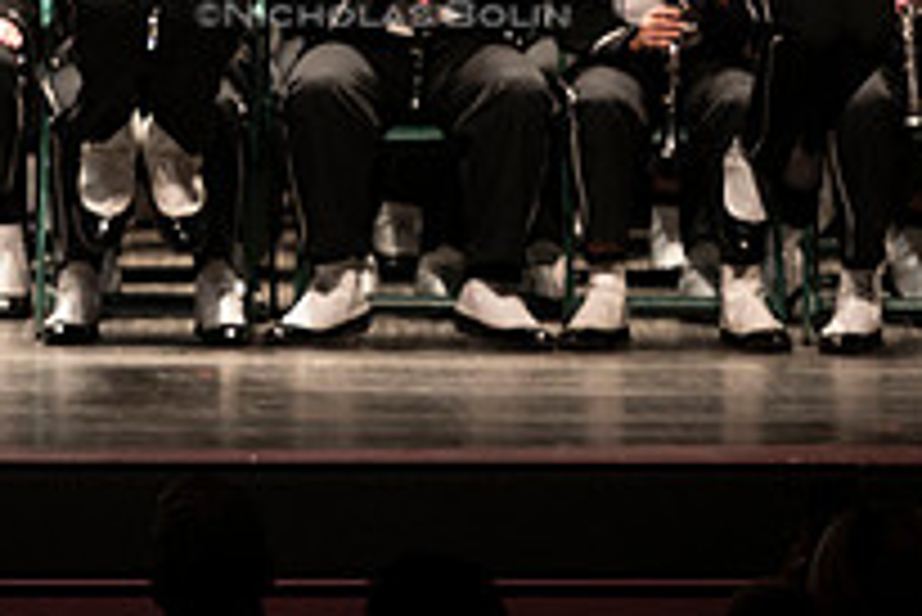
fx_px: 13045
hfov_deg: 4.0
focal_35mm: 509
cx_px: 382
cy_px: -189
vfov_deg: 2.7
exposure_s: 1/500
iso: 2500
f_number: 2.8
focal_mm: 180
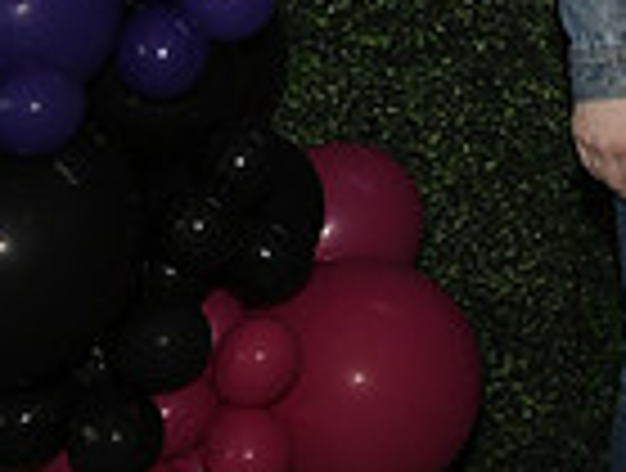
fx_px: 2248
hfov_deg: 14.5
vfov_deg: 11.2
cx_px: 1000
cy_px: -380
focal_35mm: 124
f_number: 6.3
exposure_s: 1/60
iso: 500
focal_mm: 31
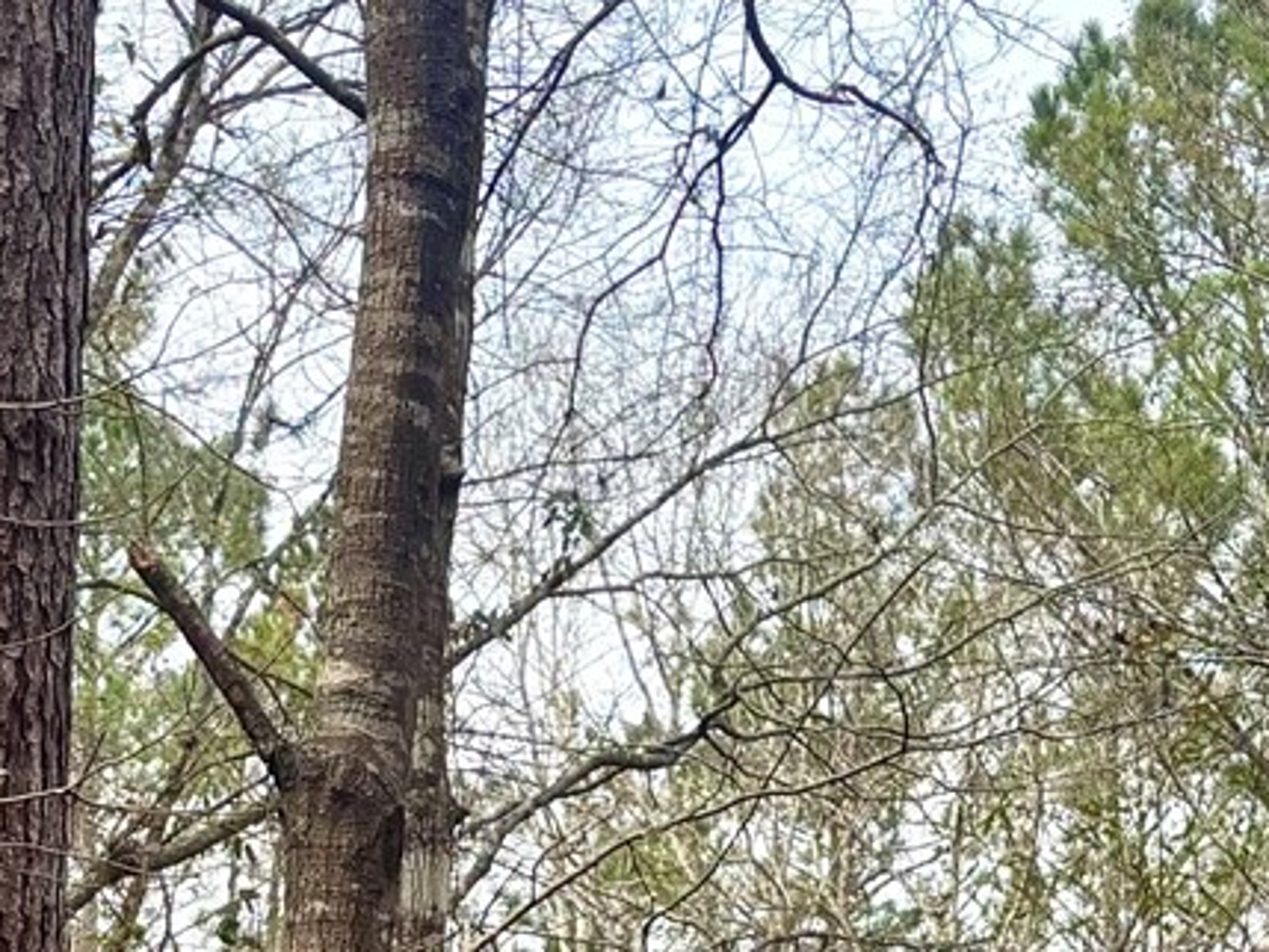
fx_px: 4547
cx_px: 586
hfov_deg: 15.9
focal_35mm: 124
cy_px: 1463
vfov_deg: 11.4
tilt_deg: +9.4
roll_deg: -0.7
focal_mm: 5.96
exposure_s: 1/1328
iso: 50
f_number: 1.6
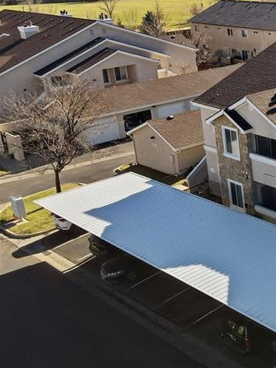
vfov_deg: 34.5
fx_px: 585
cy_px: 114
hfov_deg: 21.8
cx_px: 421
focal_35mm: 55
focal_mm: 4.5
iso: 100
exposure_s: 1/3200
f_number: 2.8
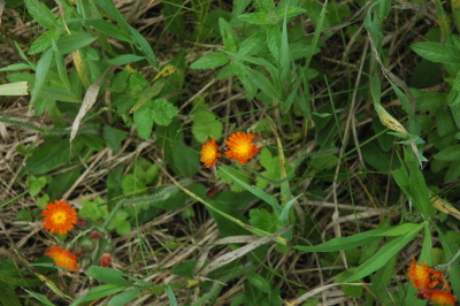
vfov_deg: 14.0
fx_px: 1245
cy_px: 153
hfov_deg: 20.9
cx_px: 230
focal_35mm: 98
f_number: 11
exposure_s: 1/200
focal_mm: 65
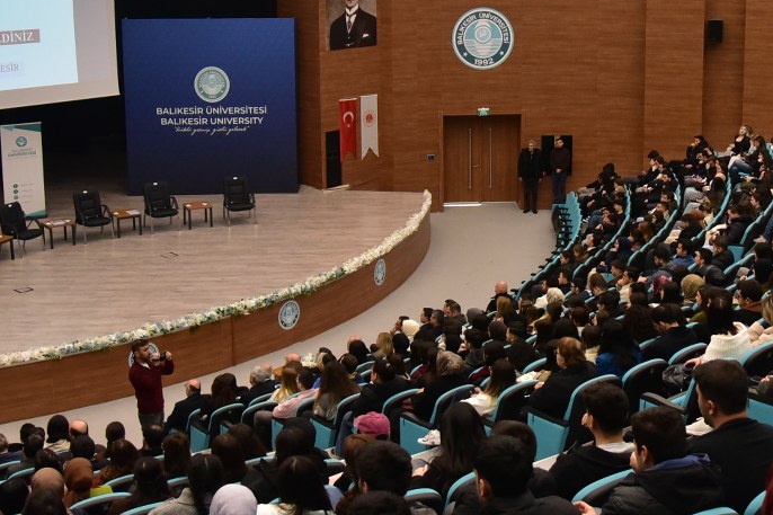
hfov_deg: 35.0
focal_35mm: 56
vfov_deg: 23.7
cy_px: 88
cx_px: 558
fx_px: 1202
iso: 3200
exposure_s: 1/250
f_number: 4
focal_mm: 24
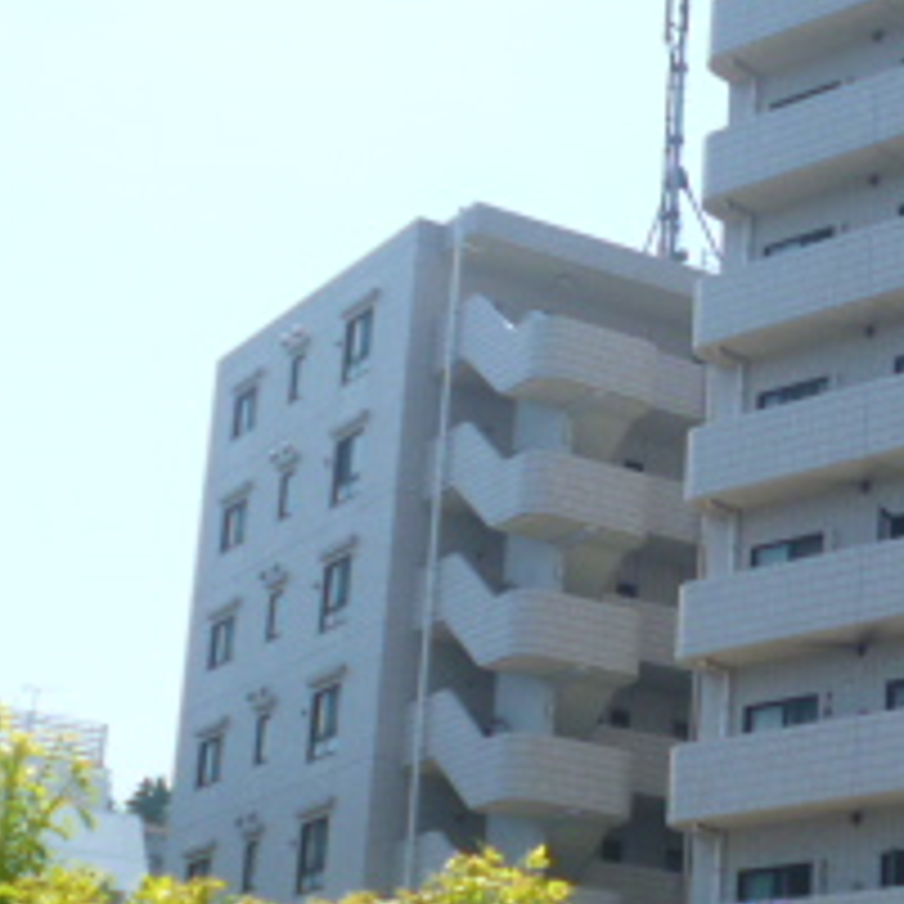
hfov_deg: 18.8
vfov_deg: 19.3
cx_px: 873
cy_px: 544
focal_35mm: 90
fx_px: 2659
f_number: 2.9
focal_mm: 5.7
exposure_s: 1/1000
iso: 100
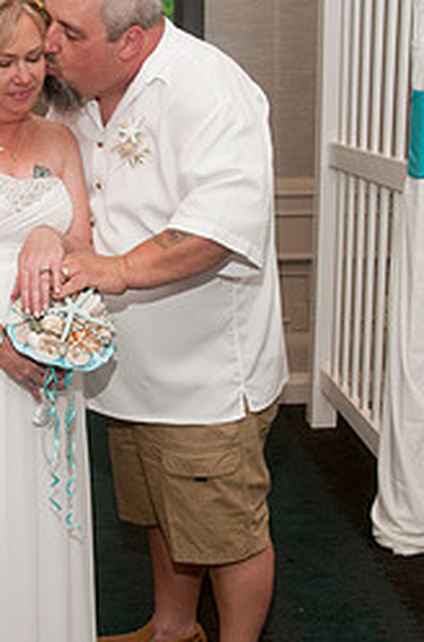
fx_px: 1066
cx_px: 87
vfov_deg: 33.5
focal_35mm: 60
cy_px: 316
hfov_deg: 22.2
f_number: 5.6
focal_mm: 22
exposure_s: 1/60
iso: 400
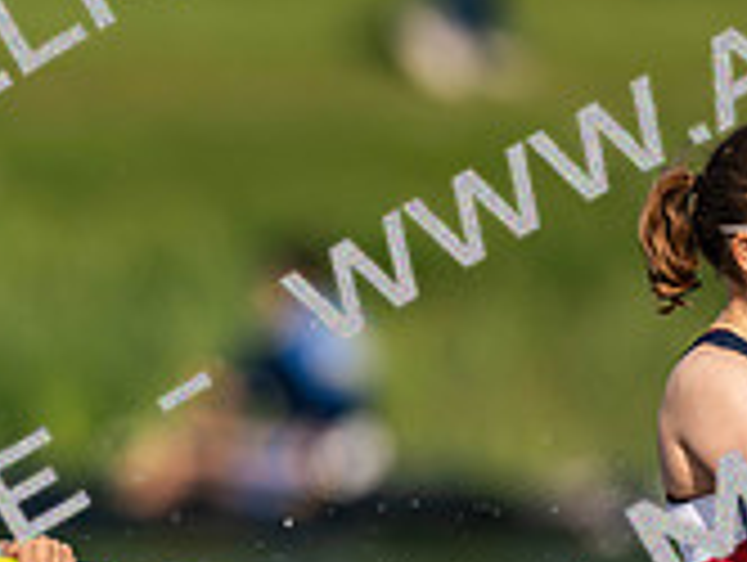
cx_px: -45
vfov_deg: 0.7
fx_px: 43546
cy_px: 416
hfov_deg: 1.0
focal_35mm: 2015
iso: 200
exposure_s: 1/2500
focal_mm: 600
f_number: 4
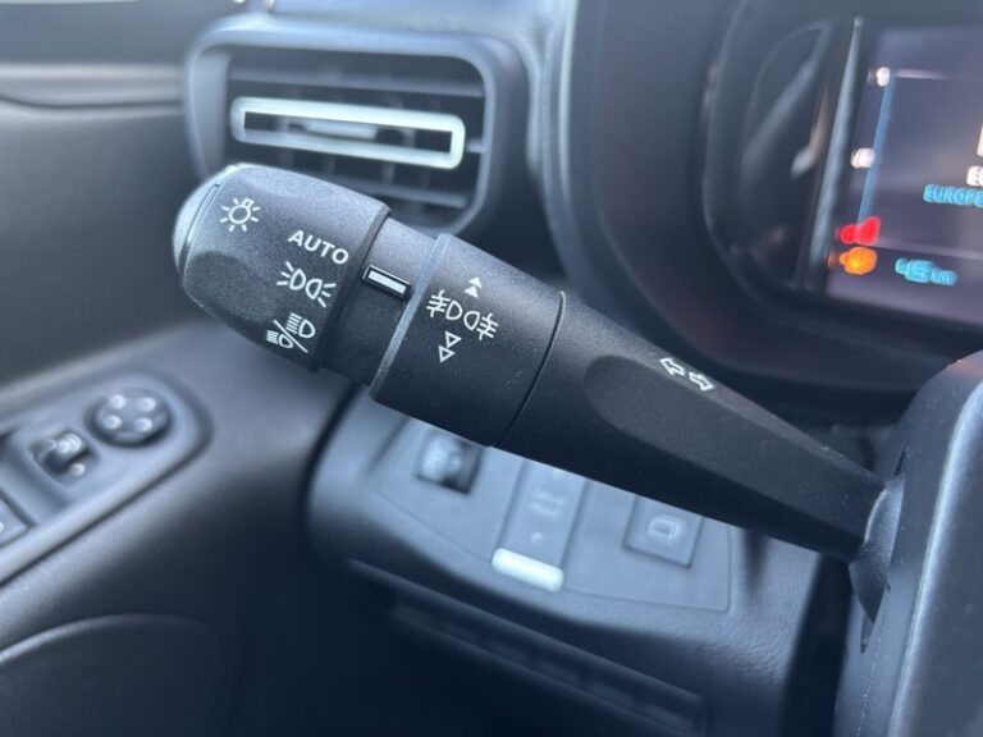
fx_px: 738
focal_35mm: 26
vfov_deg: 53.1
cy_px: 368
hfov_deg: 67.3
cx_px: 492
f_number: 1.6
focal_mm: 5.96
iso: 250
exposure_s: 1/60
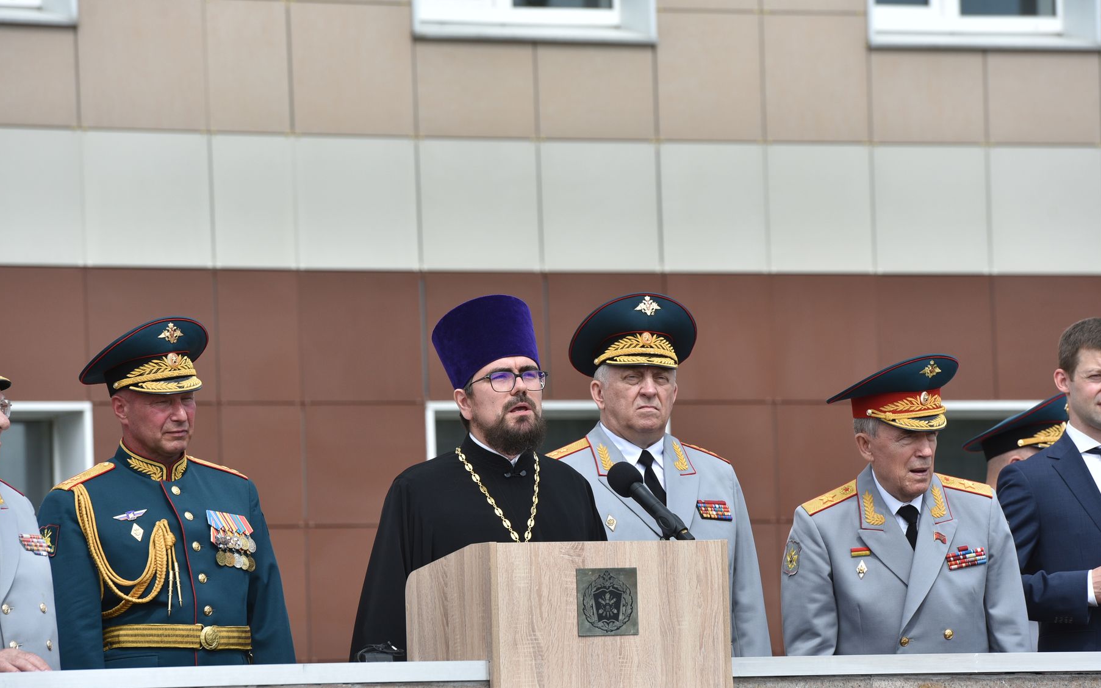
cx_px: 547
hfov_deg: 9.3
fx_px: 6781
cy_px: 387
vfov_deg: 5.8
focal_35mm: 226
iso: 200
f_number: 7.1
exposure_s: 1/800
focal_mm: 200
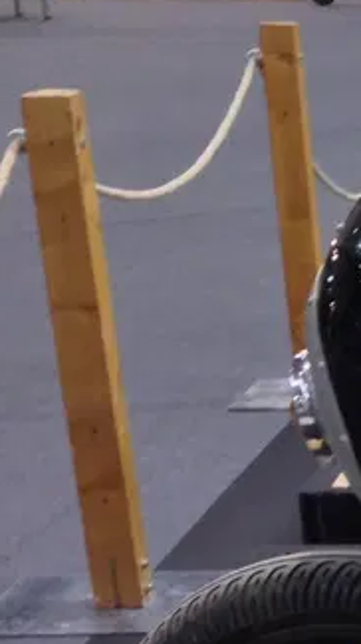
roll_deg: -0.7
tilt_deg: -23.0
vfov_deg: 15.7
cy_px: 692
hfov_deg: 7.8
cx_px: 1109
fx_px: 2266
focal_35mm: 133
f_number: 2.4
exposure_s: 1/20
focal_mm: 4.12
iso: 50
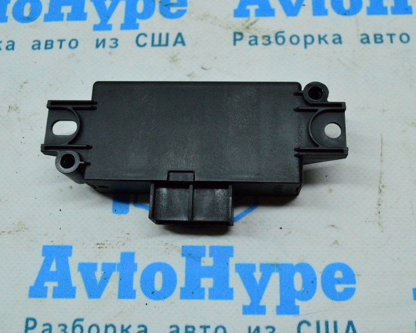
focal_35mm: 41
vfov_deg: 36.8
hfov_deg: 45.2
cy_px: 172
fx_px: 500
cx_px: 217
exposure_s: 1/640
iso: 6400
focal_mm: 23
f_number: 6.3
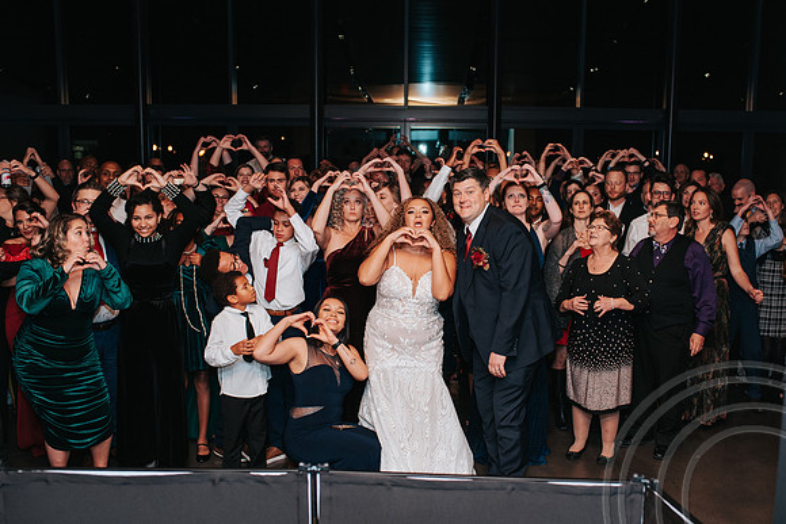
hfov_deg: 50.7
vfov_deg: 35.1
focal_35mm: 38
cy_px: 278
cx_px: 417
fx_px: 828
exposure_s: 1/200
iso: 1000
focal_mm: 35
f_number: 3.5
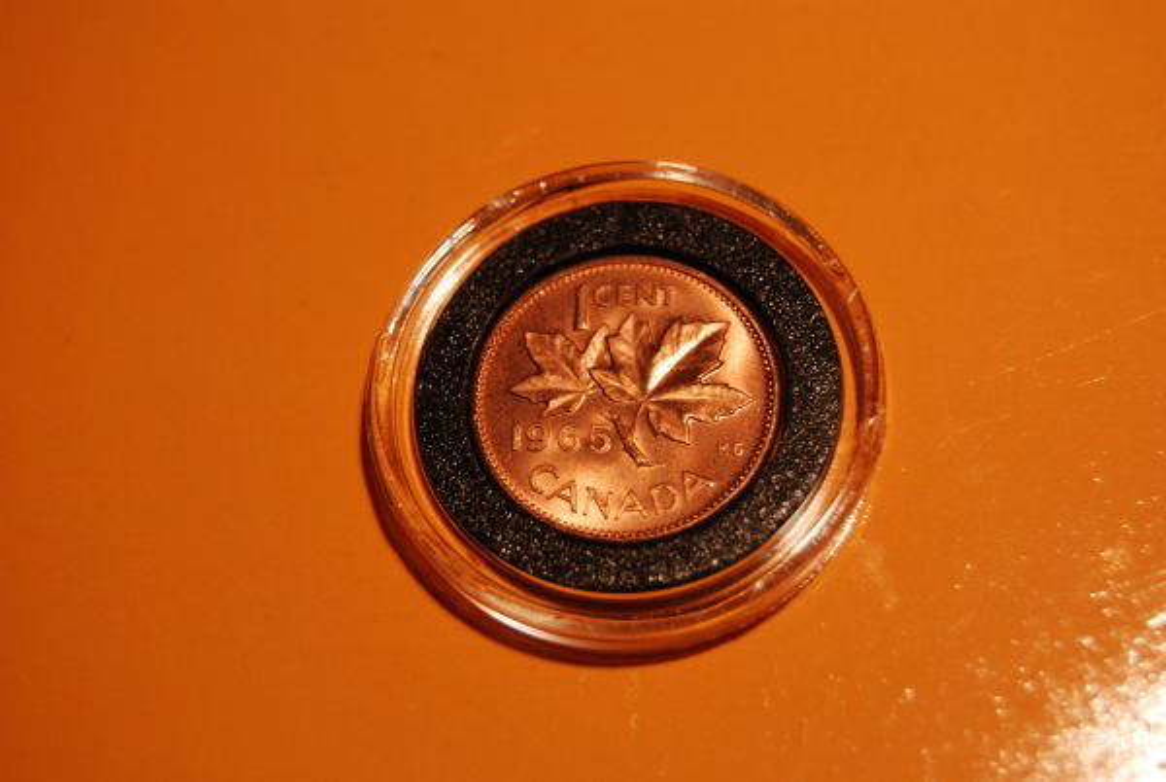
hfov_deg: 24.6
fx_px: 2676
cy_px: 391
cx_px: 583
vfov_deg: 16.6
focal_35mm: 82
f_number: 5.6
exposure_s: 1/80
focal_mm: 55
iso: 200
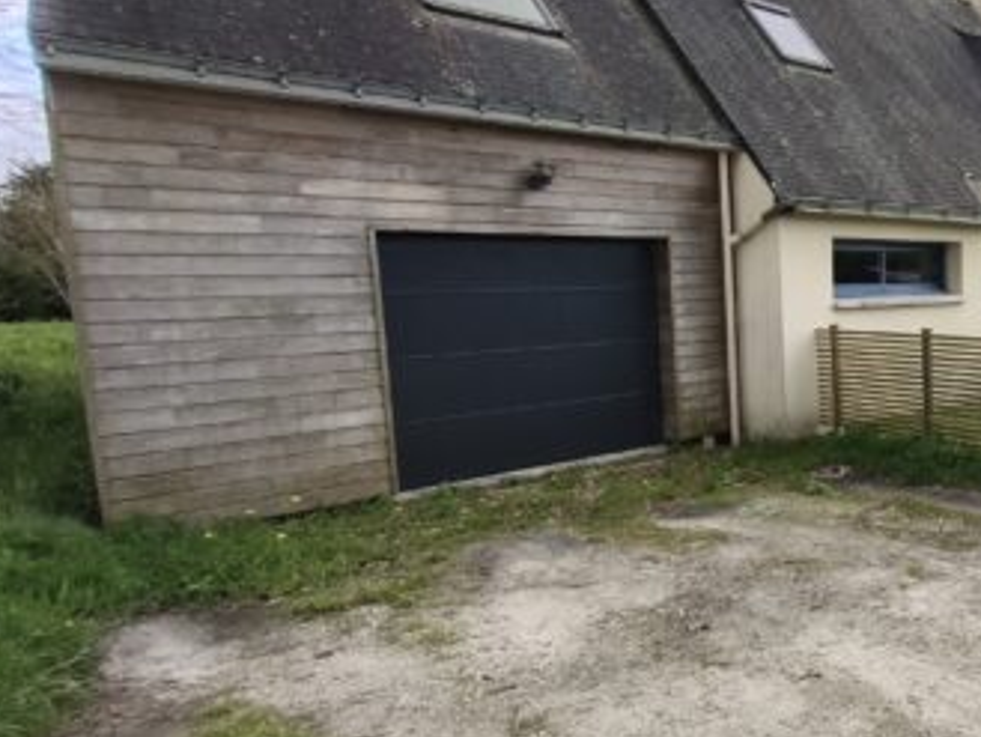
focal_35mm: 31
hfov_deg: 47.7
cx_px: 993
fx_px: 879
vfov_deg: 45.5
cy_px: 367
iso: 50
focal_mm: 1.91
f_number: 2.2
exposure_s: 1/324
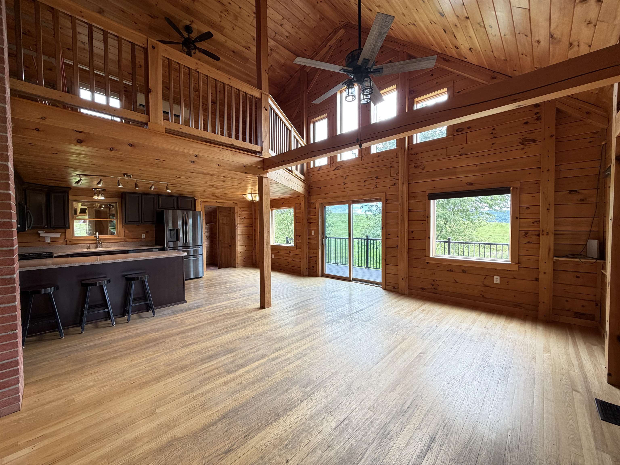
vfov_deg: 85.7
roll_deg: +1.2
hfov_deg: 102.1
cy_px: 232
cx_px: 310
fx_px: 251
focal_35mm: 14
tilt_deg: -0.9
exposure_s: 1/120
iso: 125
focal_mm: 2.22
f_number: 2.2
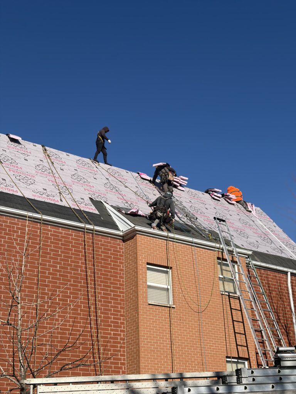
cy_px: 197
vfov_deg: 36.8
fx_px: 593
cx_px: 148
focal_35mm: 52
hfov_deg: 28.0
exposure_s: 1/4329
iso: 40
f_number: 1.6
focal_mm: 5.96
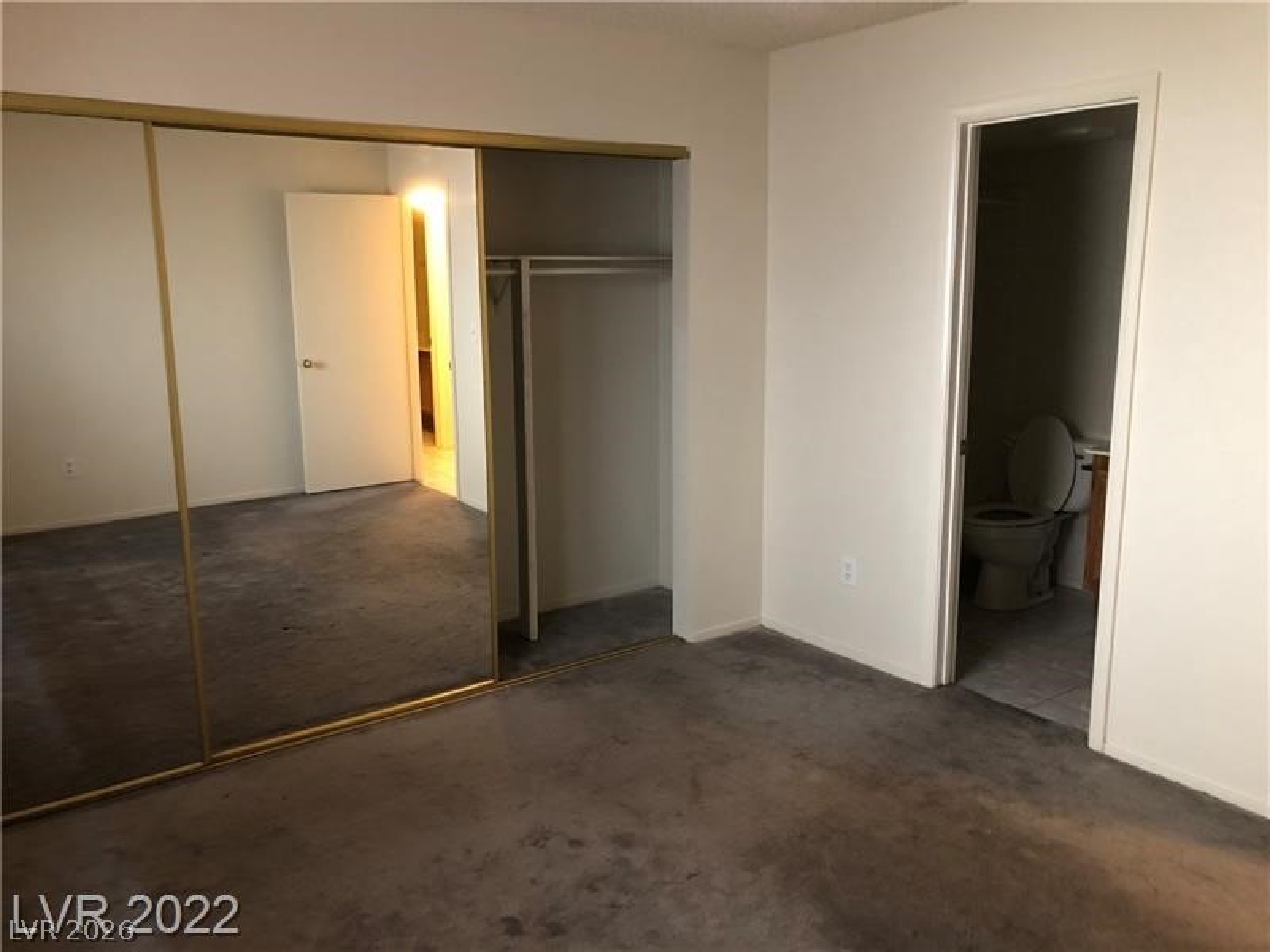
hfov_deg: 63.4
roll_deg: +0.5
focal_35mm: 28
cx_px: 635
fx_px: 1027
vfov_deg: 49.7
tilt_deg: -10.9
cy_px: 476
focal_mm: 3.99
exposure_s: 1/5
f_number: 1.8
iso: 100
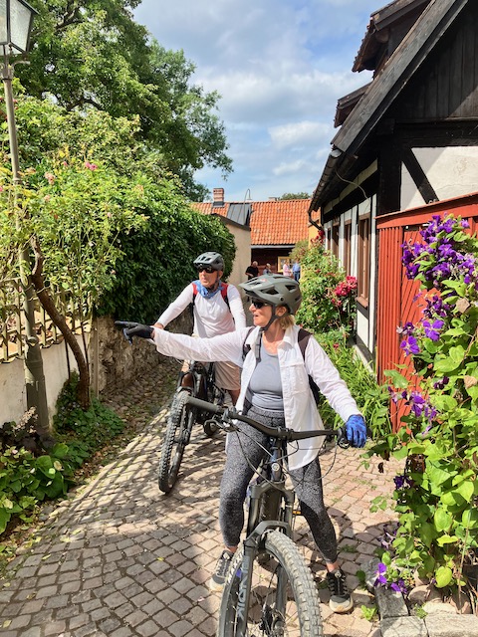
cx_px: 239
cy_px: 318
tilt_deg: -6.4
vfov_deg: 63.4
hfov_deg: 49.7
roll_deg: +0.3
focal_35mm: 28
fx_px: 516
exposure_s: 1/1389
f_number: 1.8
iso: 32
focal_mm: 3.99
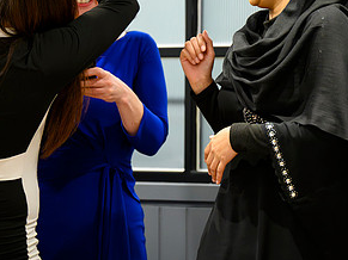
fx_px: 3849
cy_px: 36
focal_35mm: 383
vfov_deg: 3.9
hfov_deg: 5.2
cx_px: 123
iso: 2500
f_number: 2.8
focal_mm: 200
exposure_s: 1/200
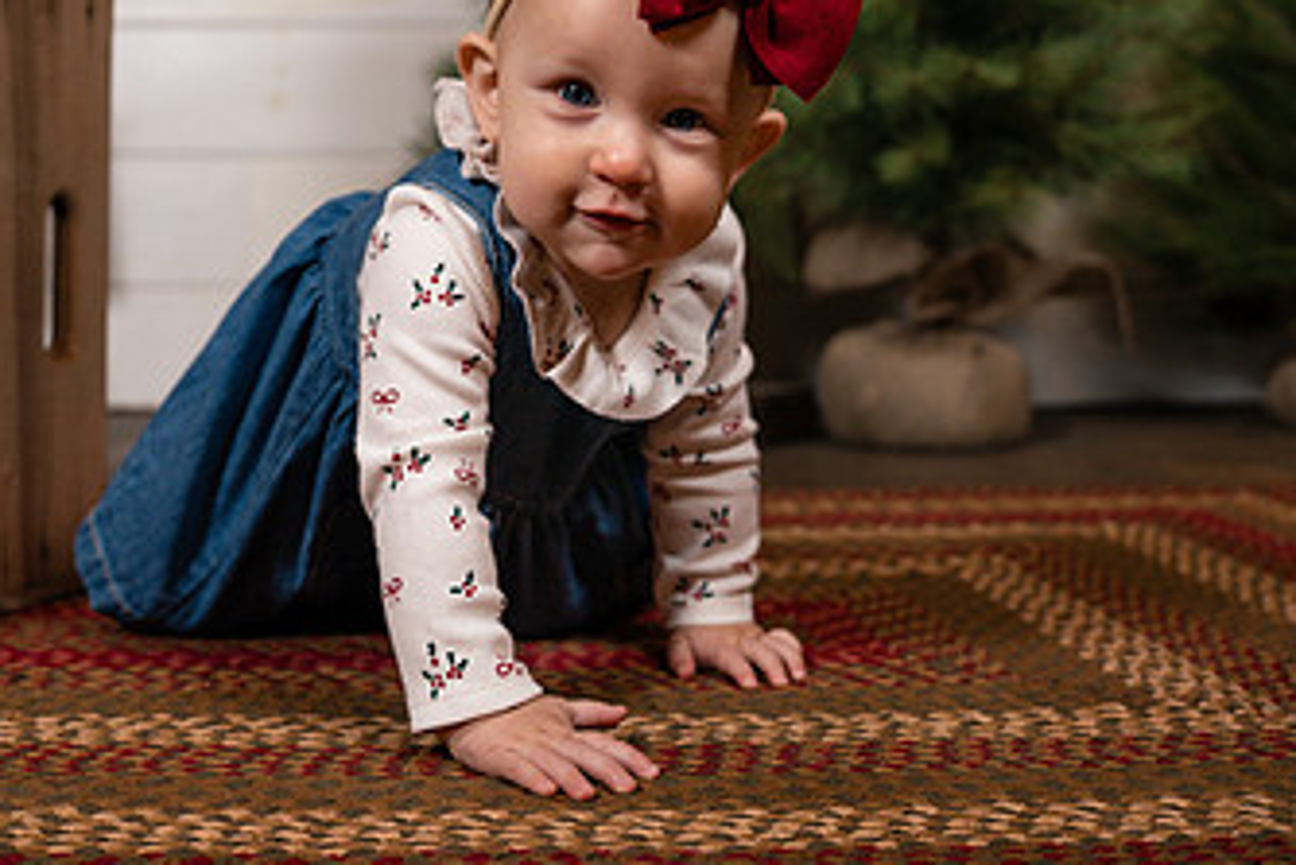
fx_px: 1837
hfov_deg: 38.8
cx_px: 564
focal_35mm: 51
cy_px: 221
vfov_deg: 26.2
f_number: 2.8
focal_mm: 26
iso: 200
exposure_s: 1/250
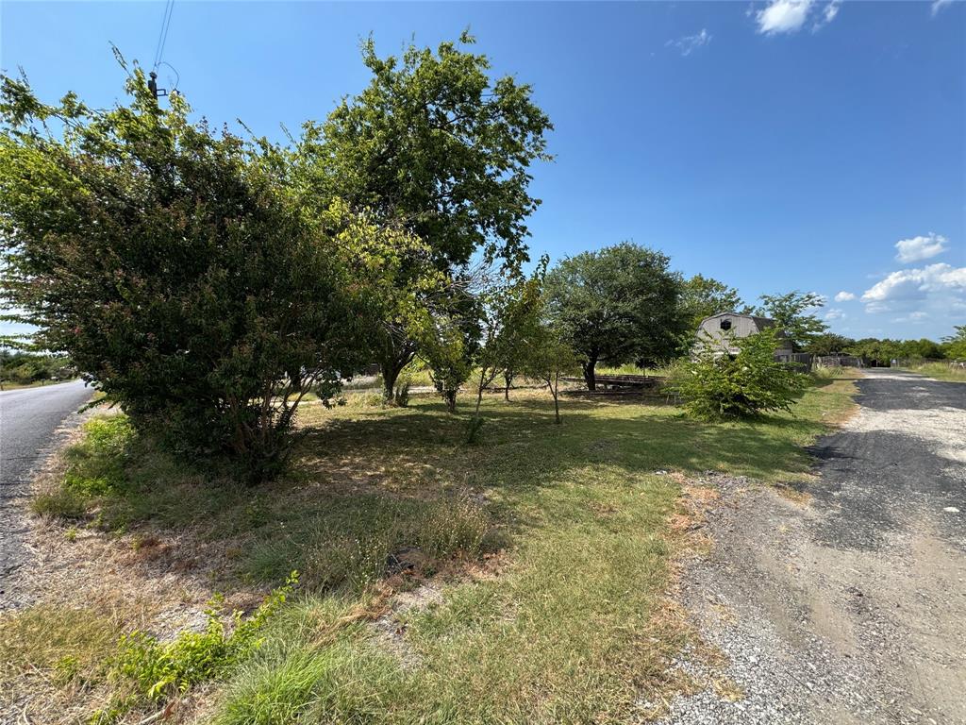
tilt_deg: -1.5
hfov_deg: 102.1
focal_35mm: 14
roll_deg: -0.1
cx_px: 483
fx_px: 391
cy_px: 362
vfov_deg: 85.7
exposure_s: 1/1370
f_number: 2.2
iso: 40
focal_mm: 2.22
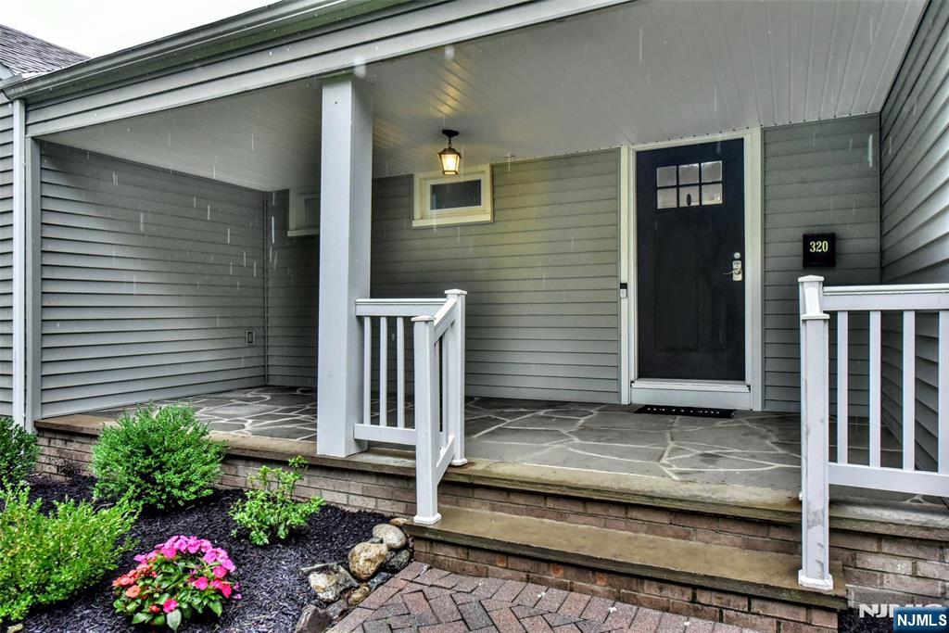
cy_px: 316
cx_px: 474
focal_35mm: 24
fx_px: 633
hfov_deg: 73.7
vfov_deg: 53.1
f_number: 9
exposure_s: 1/500
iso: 8000
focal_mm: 24
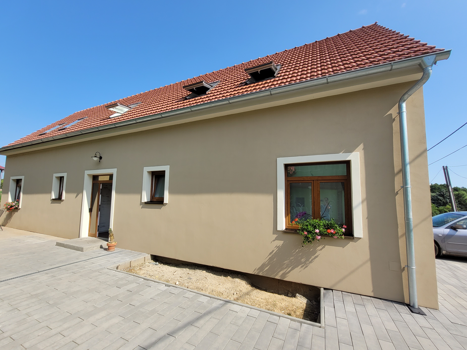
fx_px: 189
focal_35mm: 14
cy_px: 177
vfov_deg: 85.7
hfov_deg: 102.0
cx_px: 224
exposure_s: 1/1163
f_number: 2.2
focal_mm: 1.74
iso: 40
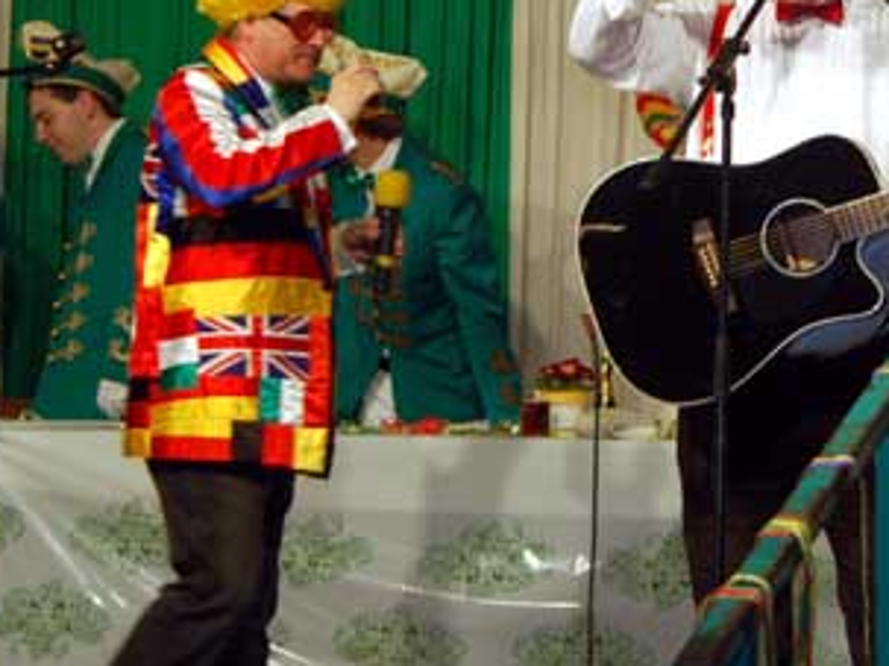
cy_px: 82
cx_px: 660
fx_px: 3594
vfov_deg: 10.5
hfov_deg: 14.1
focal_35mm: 140
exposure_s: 1/60
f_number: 4.8
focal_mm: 46
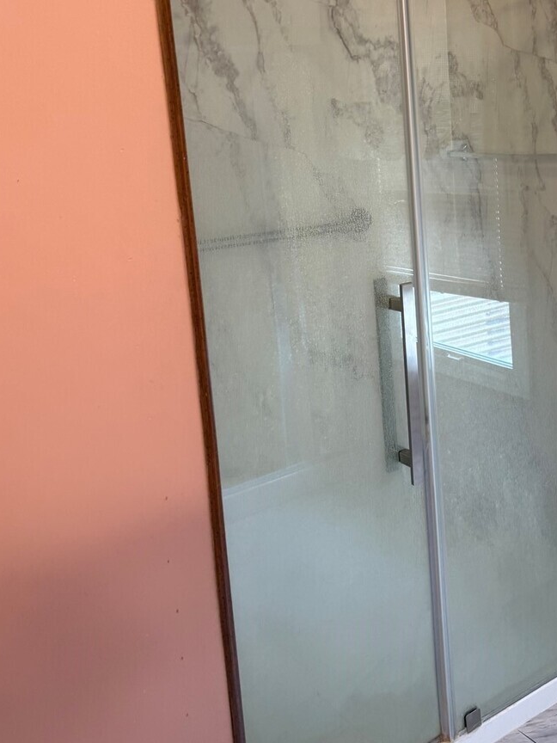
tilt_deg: -7.4
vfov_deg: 46.2
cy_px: 261
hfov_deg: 35.2
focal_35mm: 40
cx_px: 419
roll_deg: +4.4
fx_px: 858
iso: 125
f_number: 1.78
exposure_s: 1/120
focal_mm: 6.76
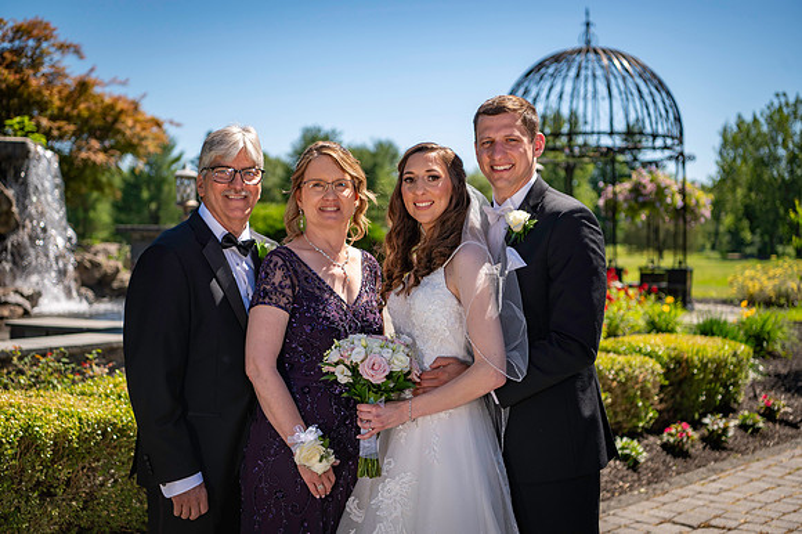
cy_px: 267
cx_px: 401
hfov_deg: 38.2
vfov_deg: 26.0
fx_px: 1158
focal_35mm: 52
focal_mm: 52
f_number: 3.2
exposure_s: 1/2500
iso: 100
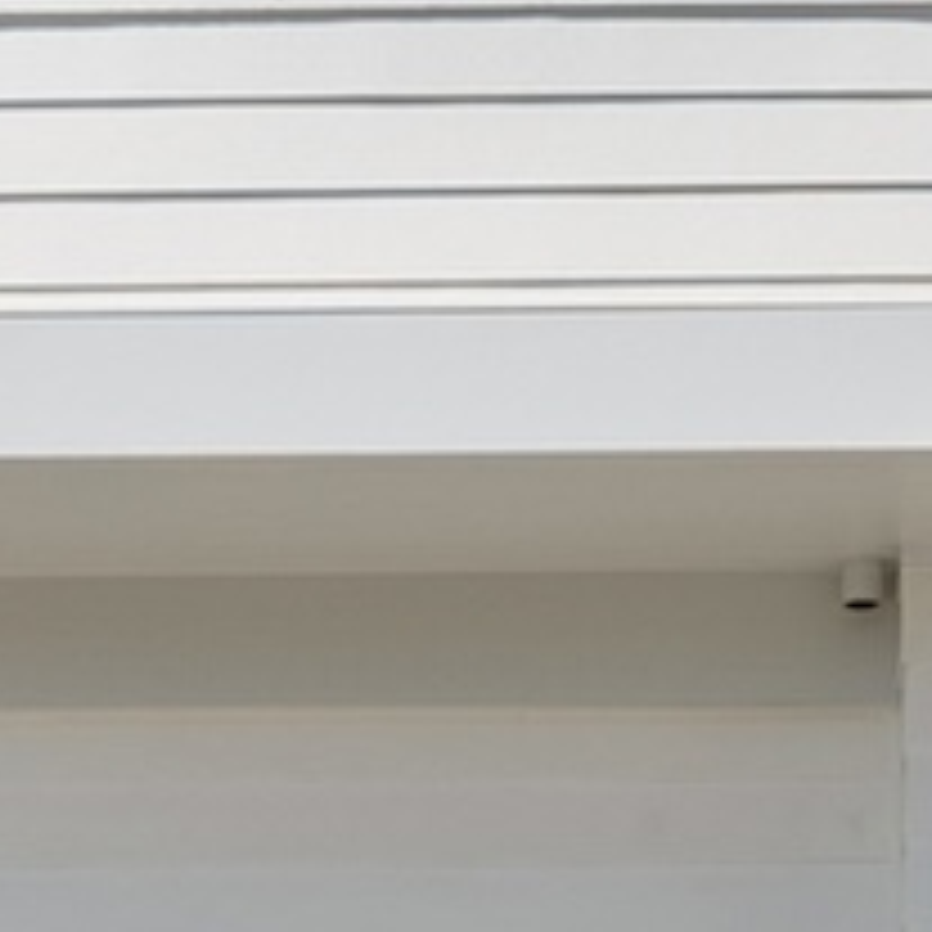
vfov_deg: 11.7
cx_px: 648
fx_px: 4508
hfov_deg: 11.8
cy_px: 959
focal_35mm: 148
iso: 200
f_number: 11
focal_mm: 18
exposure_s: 1/2500
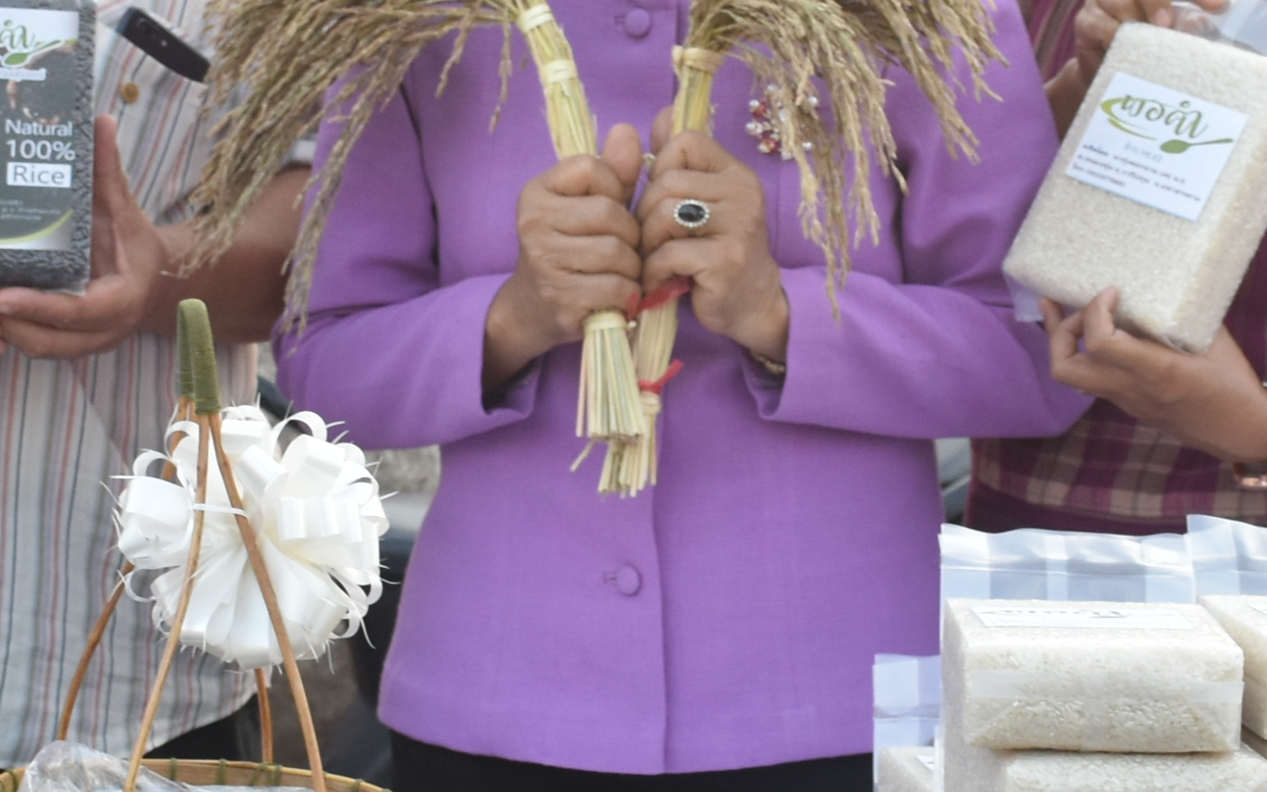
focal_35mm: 140
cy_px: 414
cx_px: 702
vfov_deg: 9.4
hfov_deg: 14.9
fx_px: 4835
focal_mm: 26
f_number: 5.6
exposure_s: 1/125
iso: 400
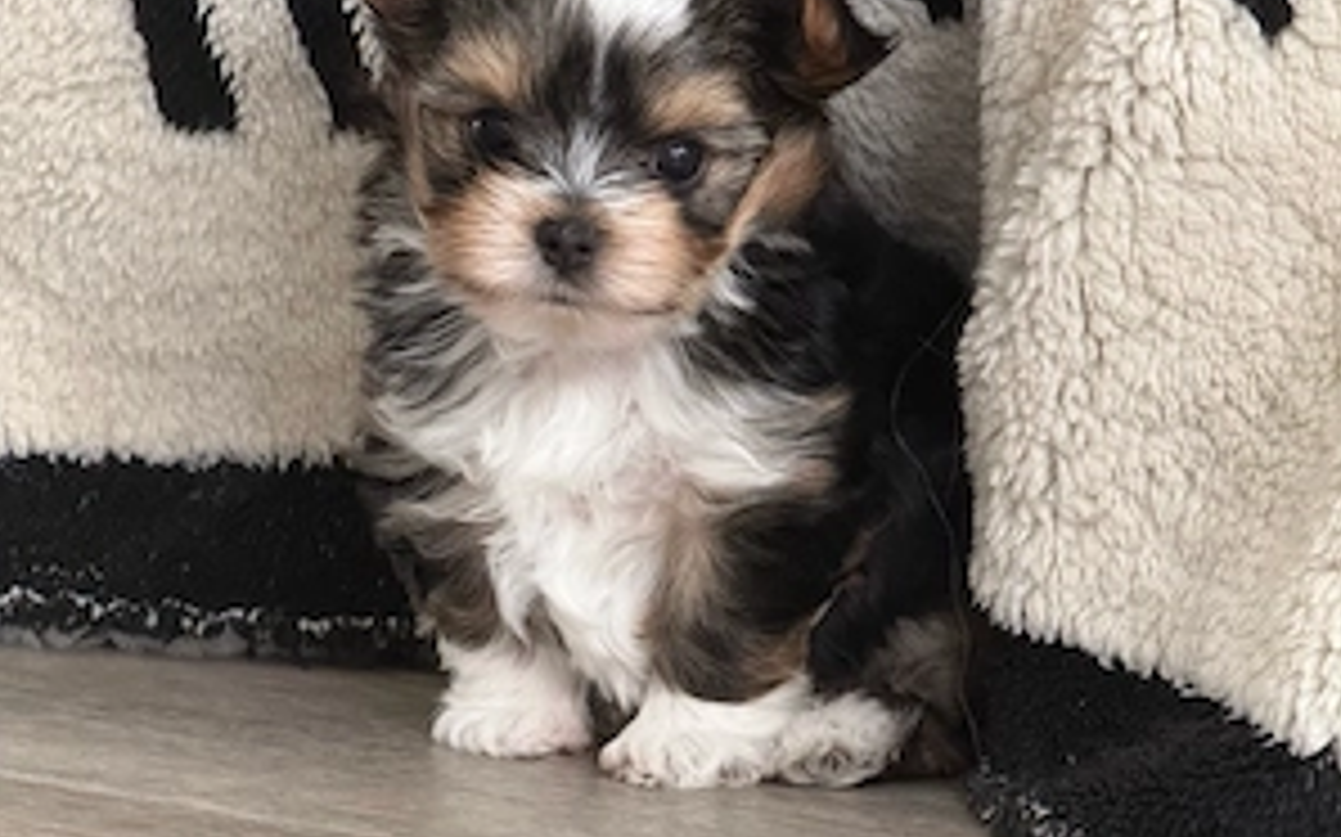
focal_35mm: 171
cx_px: 670
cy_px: 180
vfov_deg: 7.7
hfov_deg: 12.3
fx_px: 6247
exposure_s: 1/60
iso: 400
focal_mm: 15.66
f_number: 2.8
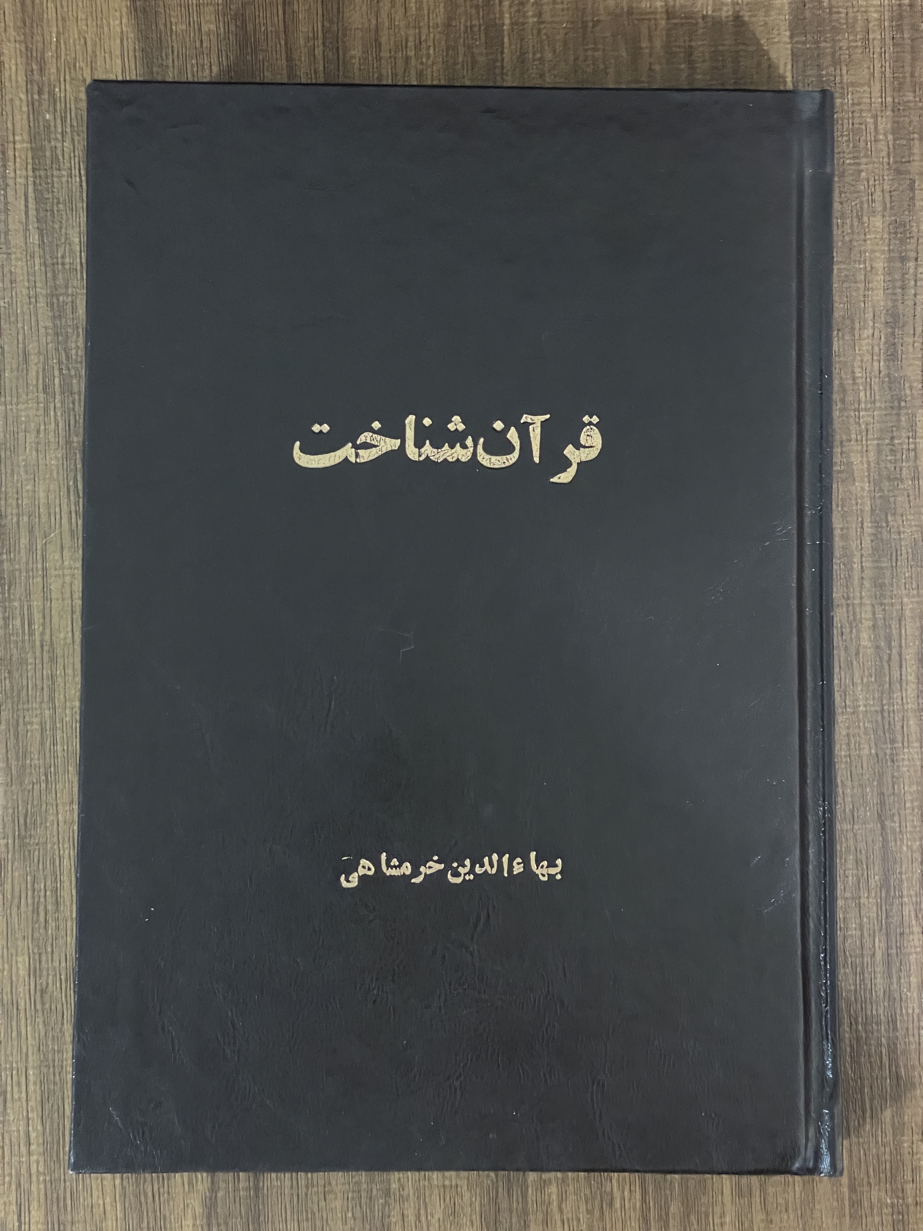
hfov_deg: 28.0
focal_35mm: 52
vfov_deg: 36.8
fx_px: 1849
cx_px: 462
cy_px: 616
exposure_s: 1/30
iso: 1600
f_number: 2
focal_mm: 6
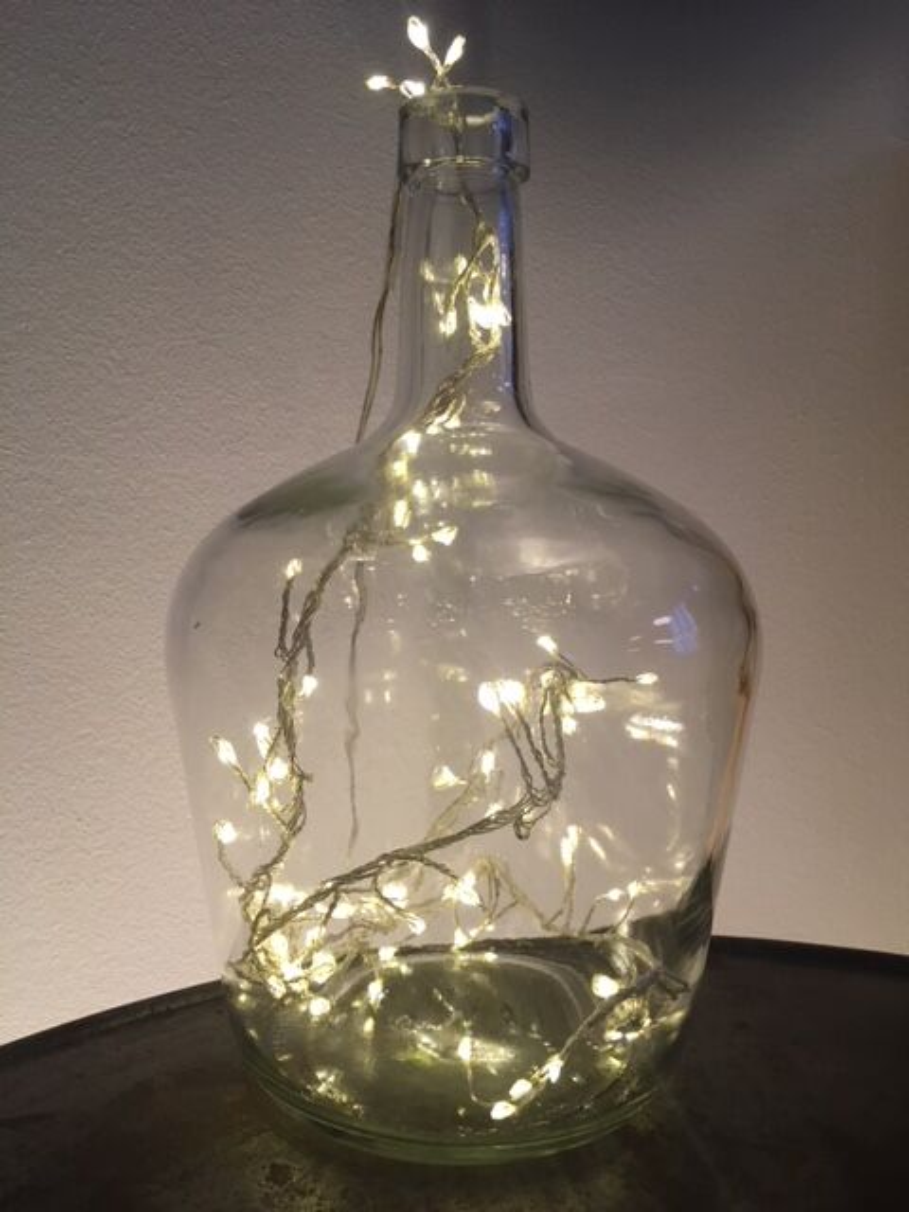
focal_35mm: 29
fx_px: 1015
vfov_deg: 61.7
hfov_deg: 48.2
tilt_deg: -3.2
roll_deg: -0.9
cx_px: 454
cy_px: 606
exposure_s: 1/33
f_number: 2.2
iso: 125
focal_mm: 4.15
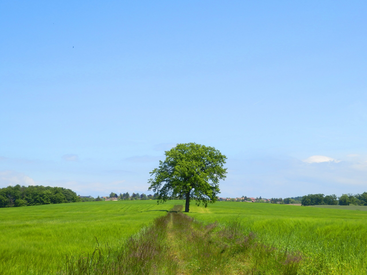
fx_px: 668
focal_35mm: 63
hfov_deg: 30.7
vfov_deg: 23.3
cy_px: 138
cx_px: 184
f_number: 4.6
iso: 80
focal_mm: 11.1
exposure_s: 1/500
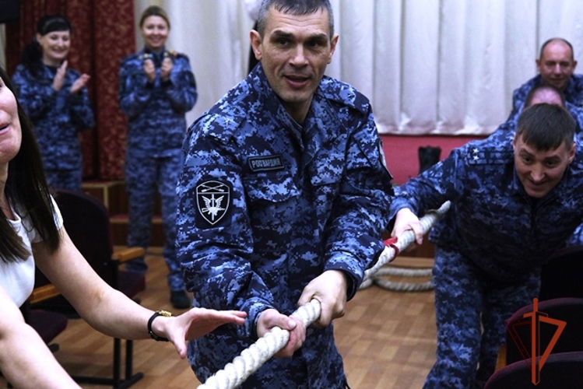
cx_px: 292
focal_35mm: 59
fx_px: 956
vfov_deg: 23.0
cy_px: 194
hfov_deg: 33.9
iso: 800
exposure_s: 1/400
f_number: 4
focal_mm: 39.3
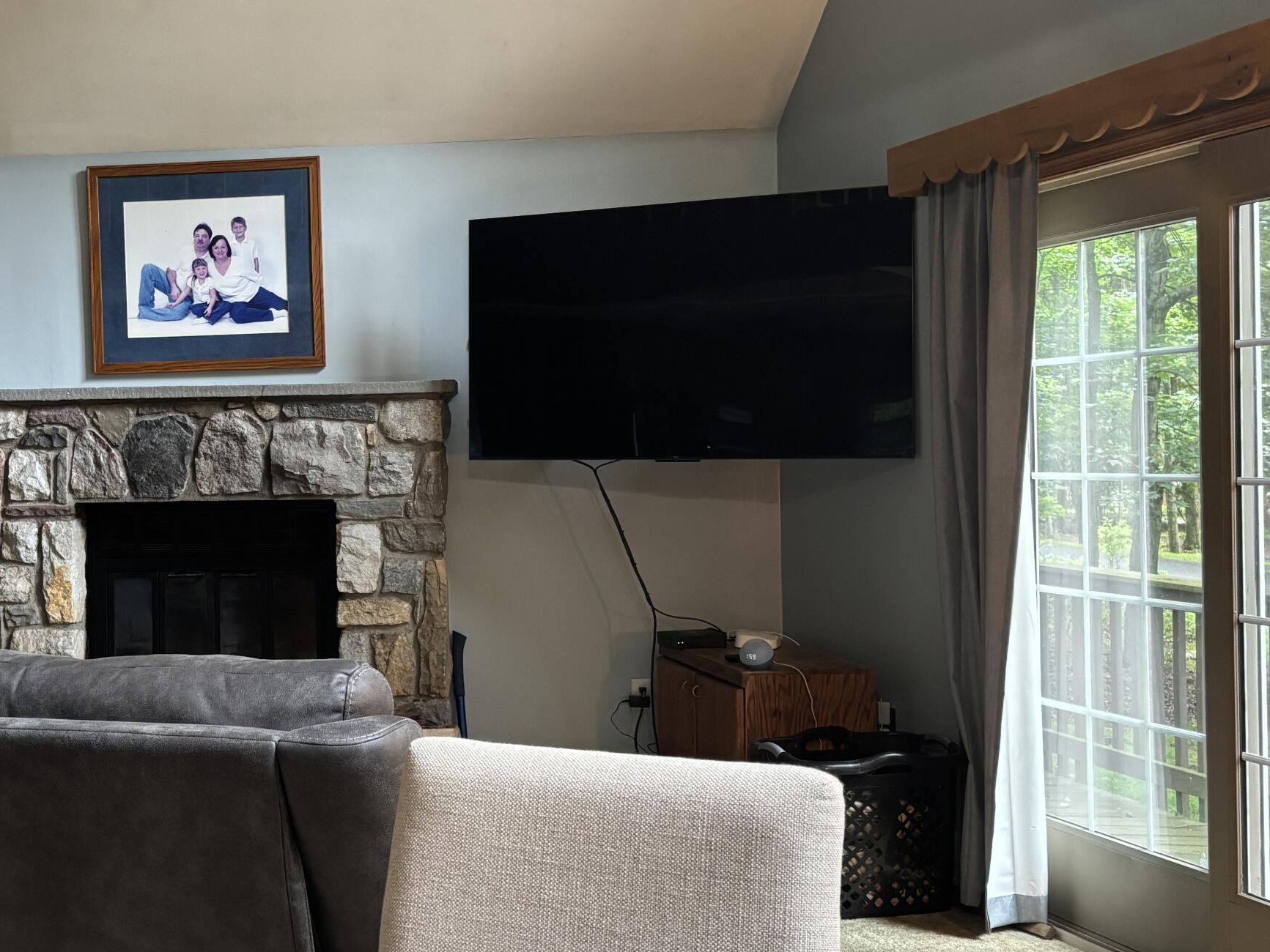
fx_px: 1651
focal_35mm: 45
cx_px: 341
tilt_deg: -0.6
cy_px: 455
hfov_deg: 41.0
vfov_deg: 32.2
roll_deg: +0.8
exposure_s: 1/60
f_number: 1.6
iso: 250
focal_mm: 5.96
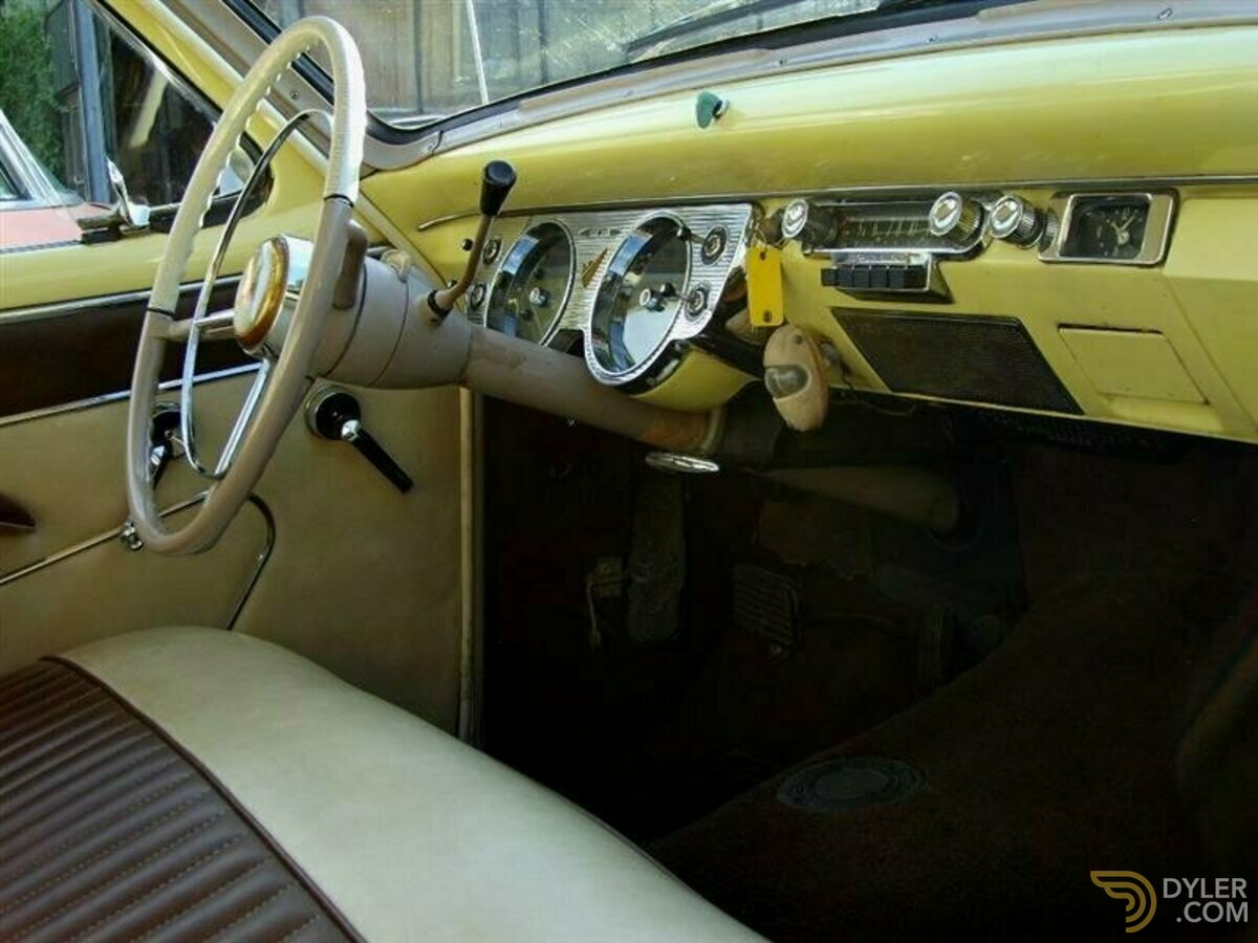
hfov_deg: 43.9
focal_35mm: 43
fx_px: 1563
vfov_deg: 33.6
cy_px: 472
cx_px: 629
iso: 50
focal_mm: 7.2
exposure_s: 1/125
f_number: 3
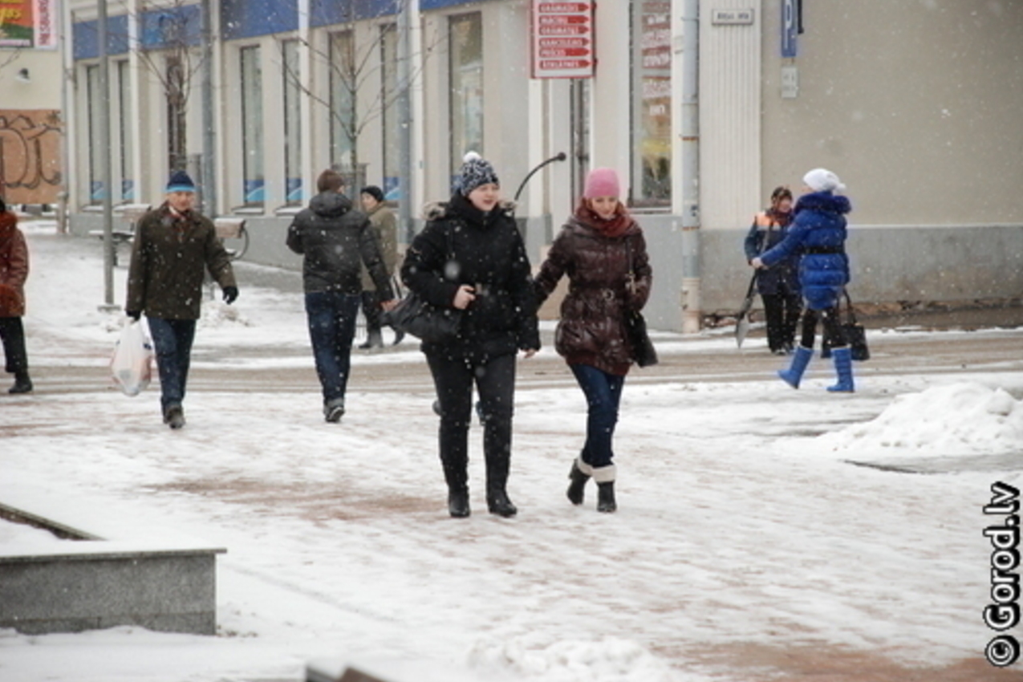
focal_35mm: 169
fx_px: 4802
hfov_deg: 12.2
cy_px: 339
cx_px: 510
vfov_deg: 8.1
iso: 640
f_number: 5.6
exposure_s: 1/180
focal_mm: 112
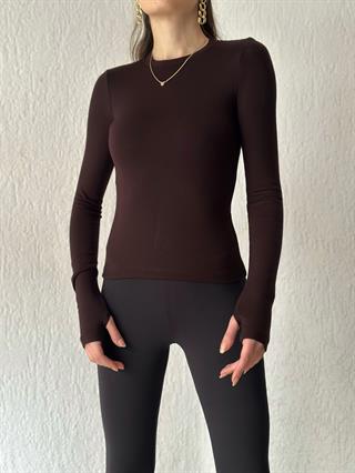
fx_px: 656
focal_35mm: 48
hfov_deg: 30.3
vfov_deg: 39.6
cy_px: 236
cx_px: 178
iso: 400
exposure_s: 1/59
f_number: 1.78
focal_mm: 6.86
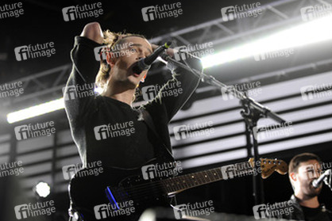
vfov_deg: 16.3
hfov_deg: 24.2
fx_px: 775
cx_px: 172
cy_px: 111
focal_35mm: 84
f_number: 2.8
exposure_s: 1/400
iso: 1250
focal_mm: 78
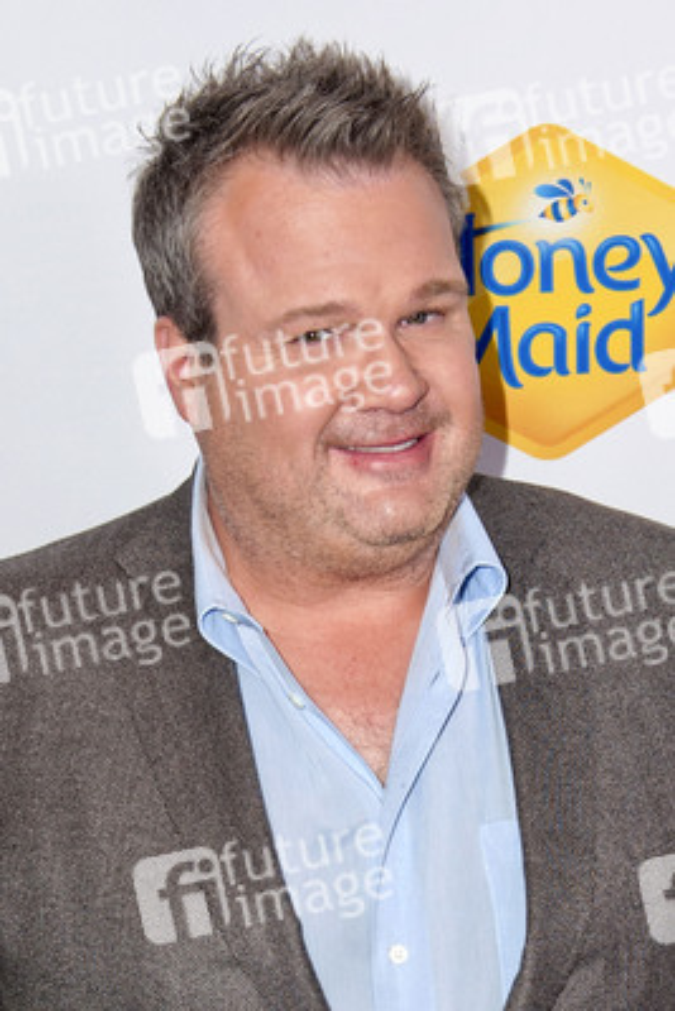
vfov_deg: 48.4
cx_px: 338
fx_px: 1124
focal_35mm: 40
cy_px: 506
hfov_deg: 33.4
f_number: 4.5
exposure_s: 1/400
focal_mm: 40
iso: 500
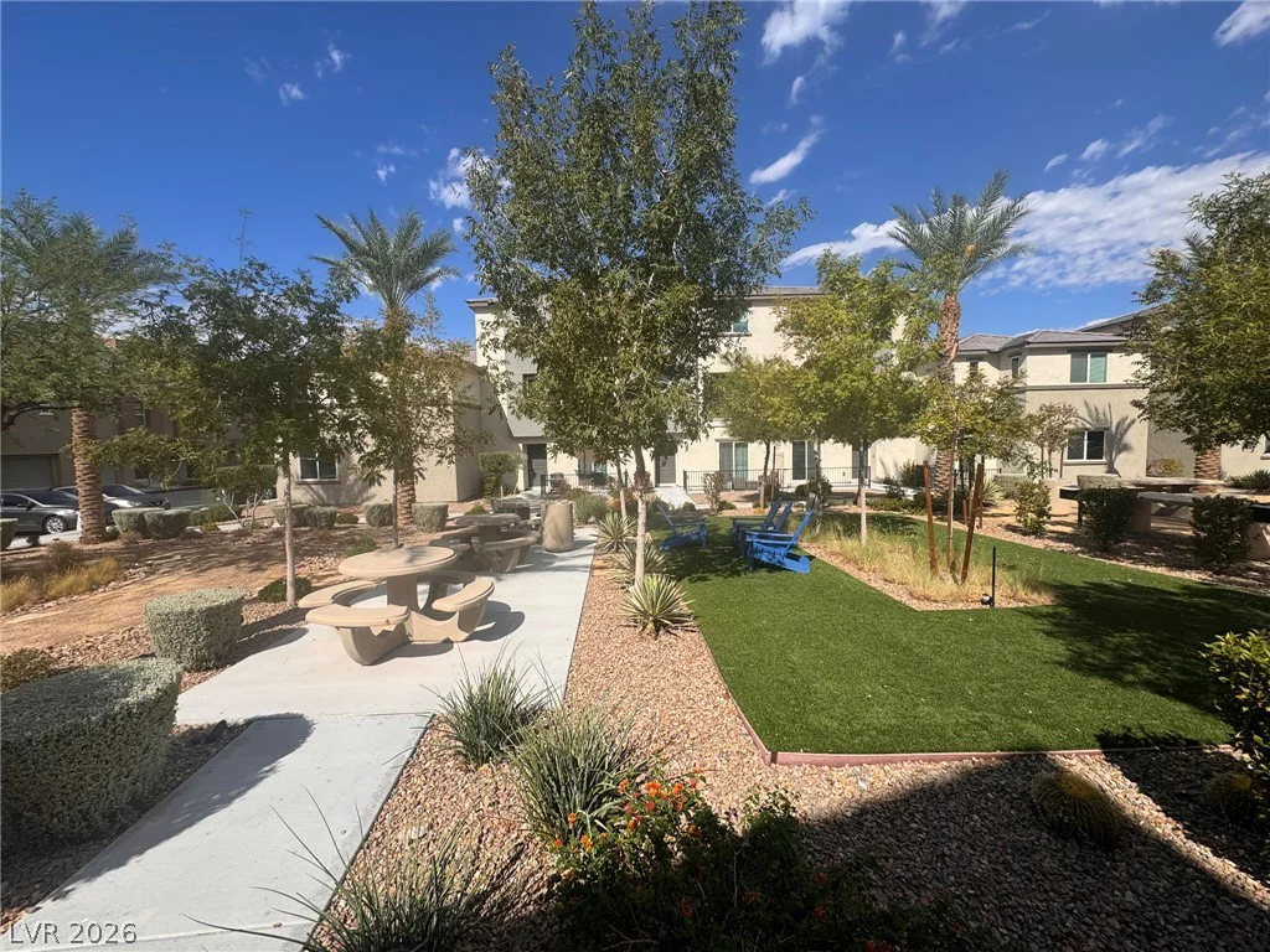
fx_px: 514
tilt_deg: -3.8
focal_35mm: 14
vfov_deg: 85.7
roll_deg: +1.4
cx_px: 635
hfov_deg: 102.1
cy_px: 476
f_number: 2.2
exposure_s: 1/2985
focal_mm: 2.22
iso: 50
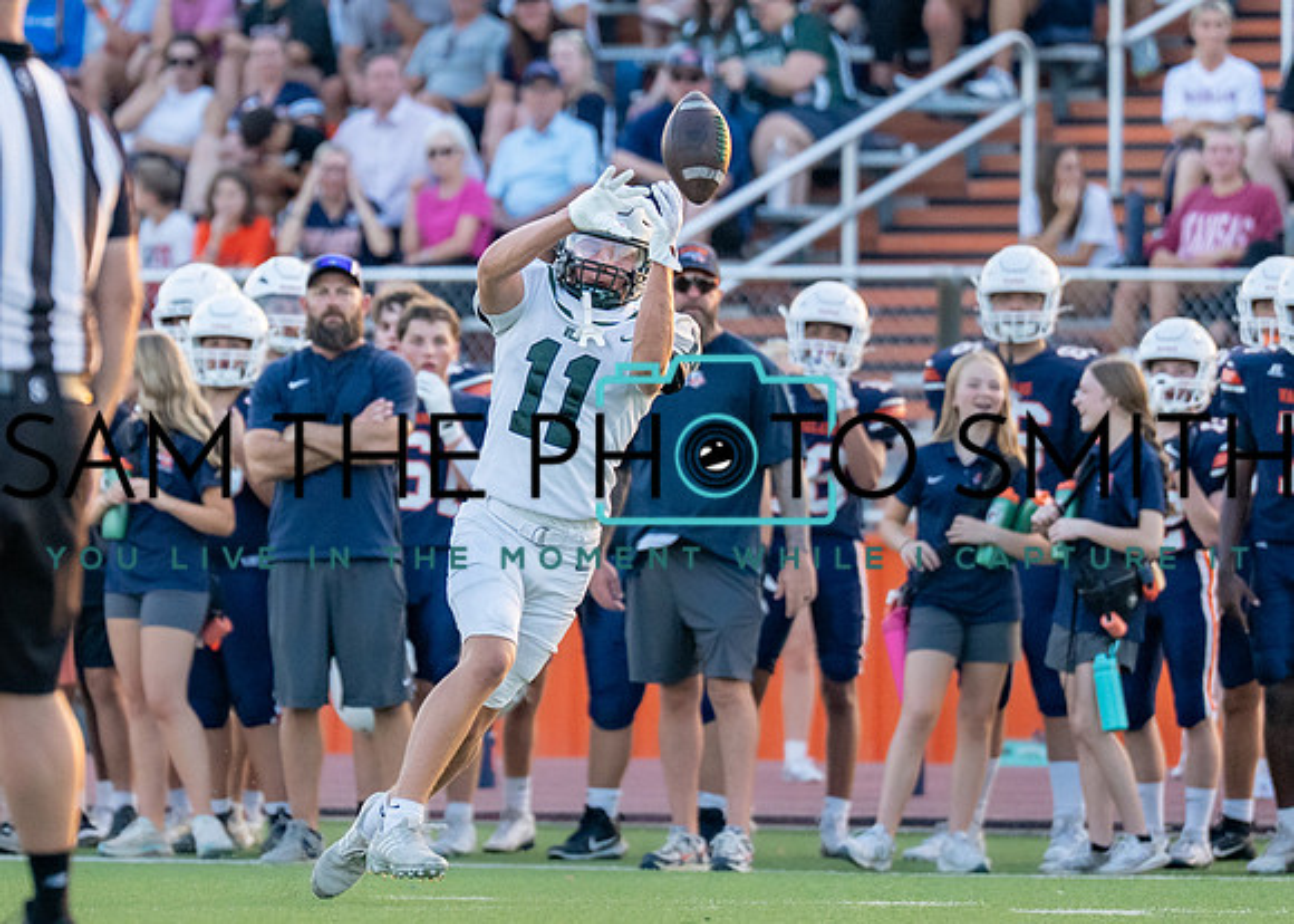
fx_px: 20842
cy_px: 304
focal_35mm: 567
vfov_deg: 2.5
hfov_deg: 3.6
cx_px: 507
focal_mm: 200
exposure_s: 1/1250
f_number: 2.8
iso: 640
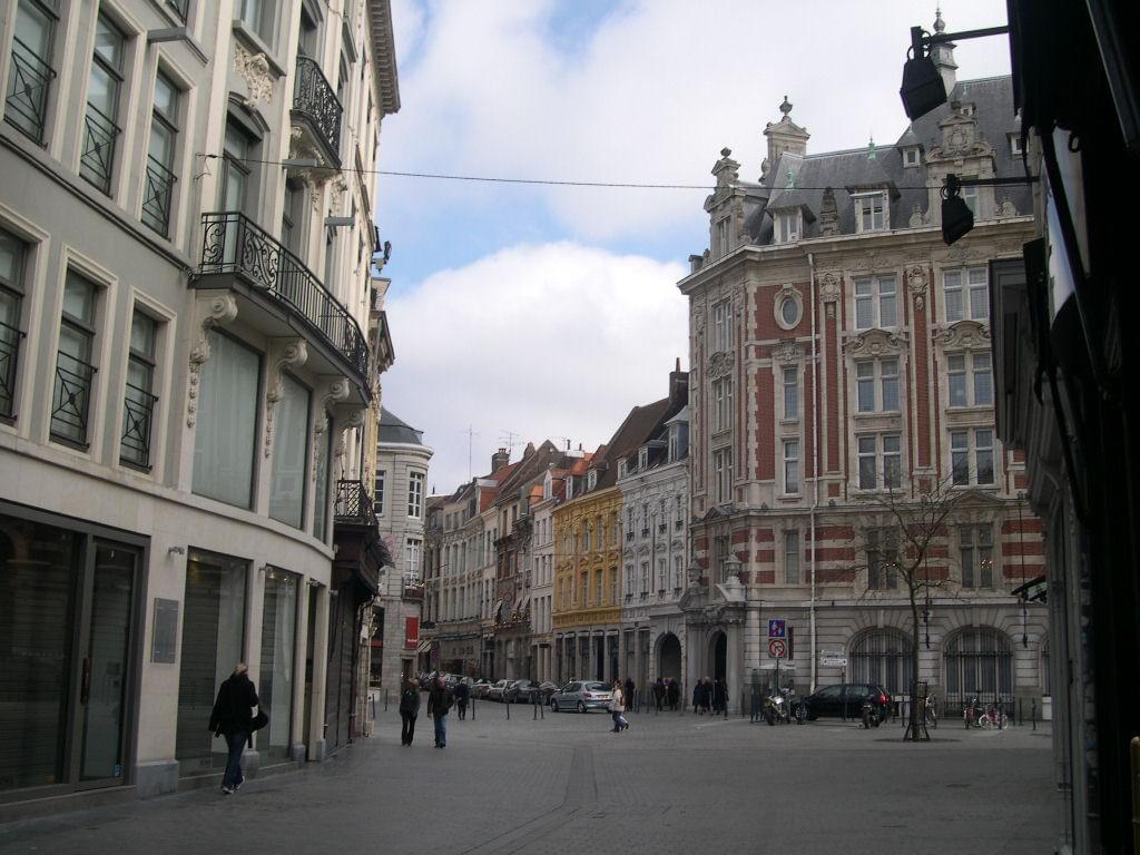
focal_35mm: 38
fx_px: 1251
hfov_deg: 49.0
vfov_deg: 37.7
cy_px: 428
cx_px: 570
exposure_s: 1/137
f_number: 7.6
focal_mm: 8
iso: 100
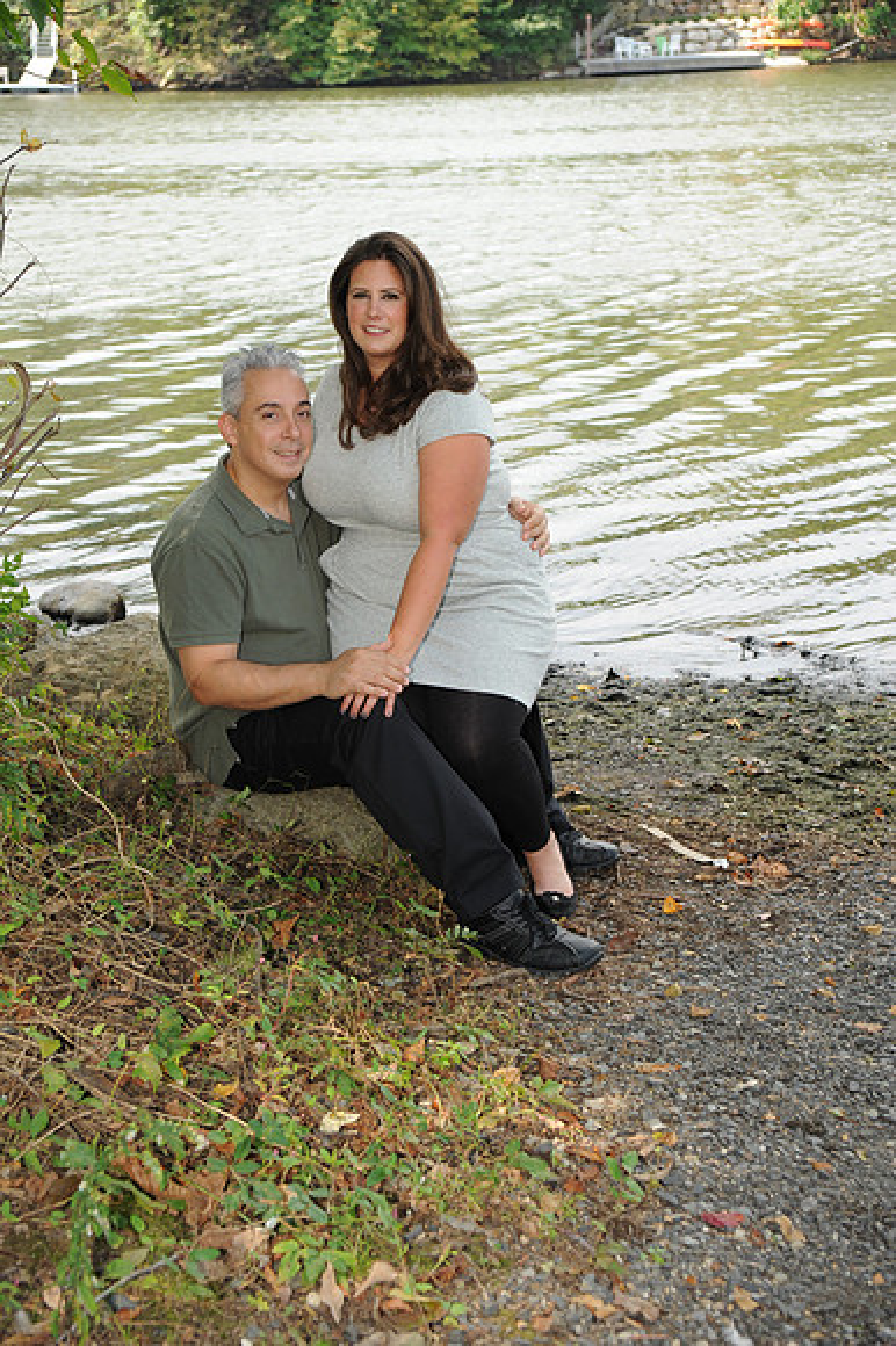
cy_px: 673
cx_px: 448
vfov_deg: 36.3
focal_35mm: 55
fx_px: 2056
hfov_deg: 24.6
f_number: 6.3
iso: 500
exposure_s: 1/250
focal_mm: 55
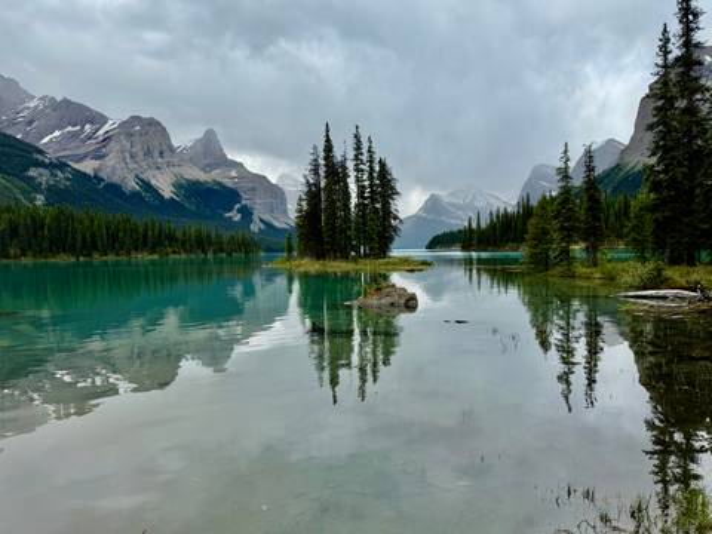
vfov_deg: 56.8
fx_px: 494
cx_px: 356
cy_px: 267
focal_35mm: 24
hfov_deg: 71.6
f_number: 1.78
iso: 80
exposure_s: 1/2611
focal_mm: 6.76
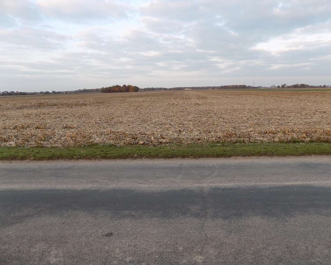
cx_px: 171
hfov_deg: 68.1
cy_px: 133
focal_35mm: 25
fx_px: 245
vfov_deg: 56.8
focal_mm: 4
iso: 80
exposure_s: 1/100
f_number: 3.1
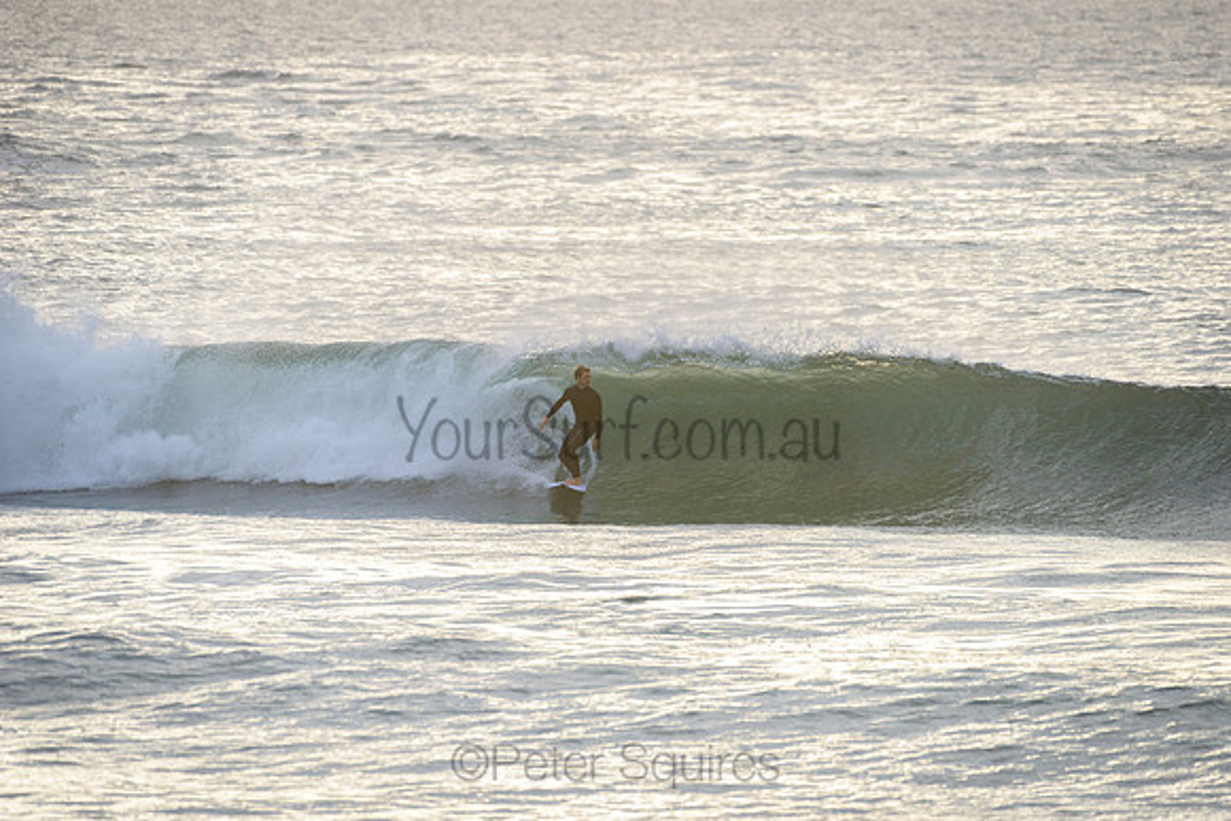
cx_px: 616
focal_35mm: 503
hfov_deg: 4.1
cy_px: 410
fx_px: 17197
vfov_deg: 2.7
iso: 280
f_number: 5.6
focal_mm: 500
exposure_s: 1/1000
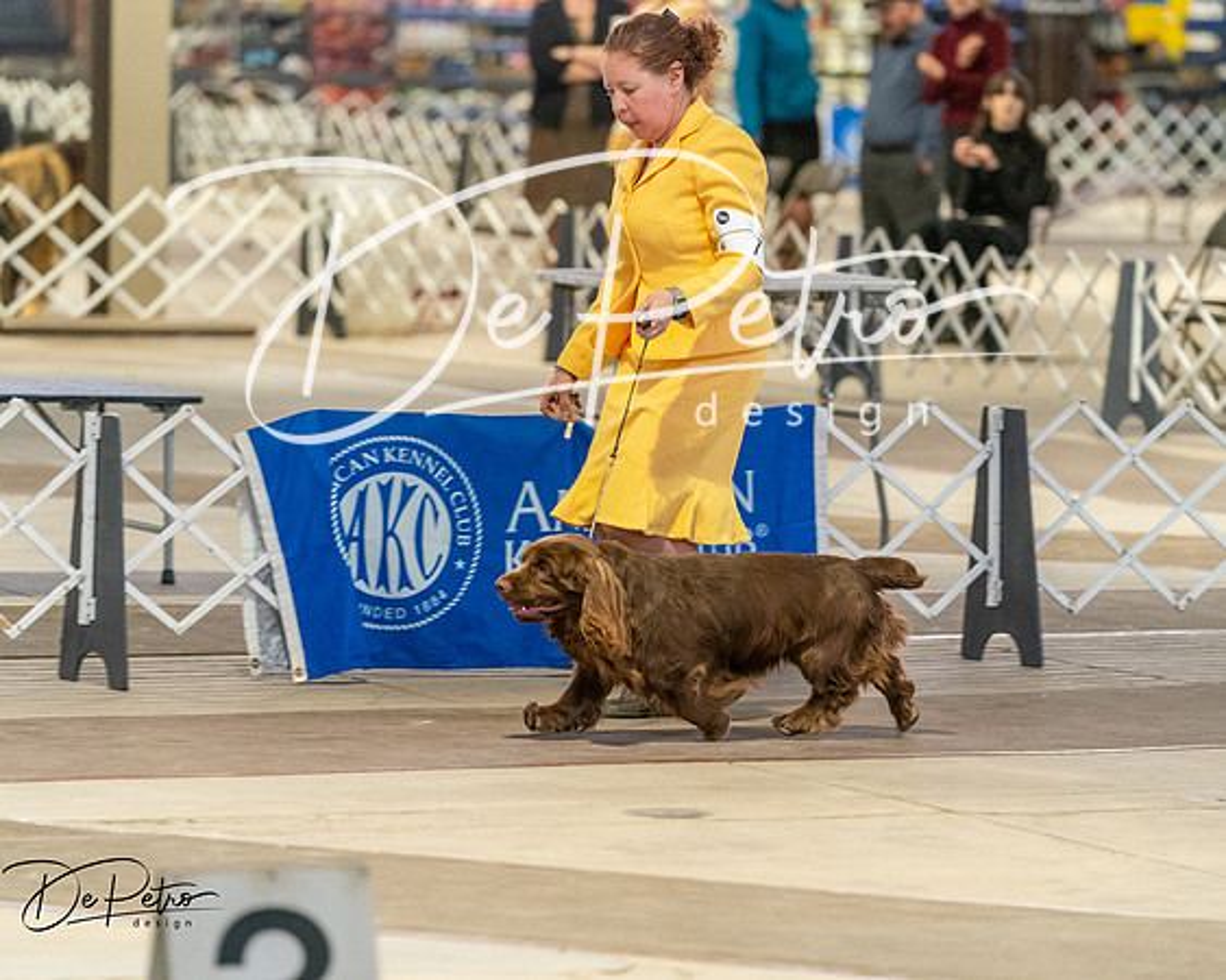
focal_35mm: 211
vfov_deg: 7.3
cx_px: 613
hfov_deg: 9.2
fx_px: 7639
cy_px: 490
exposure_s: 1/250
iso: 6400
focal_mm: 187
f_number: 3.5
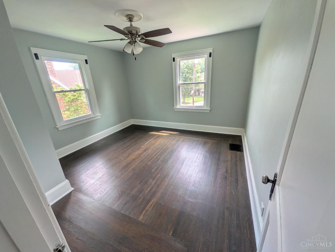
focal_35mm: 14
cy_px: 126
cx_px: 168
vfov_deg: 85.7
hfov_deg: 102.1
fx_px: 135
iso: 45
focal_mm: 1.85
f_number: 2.2
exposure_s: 1/78.4
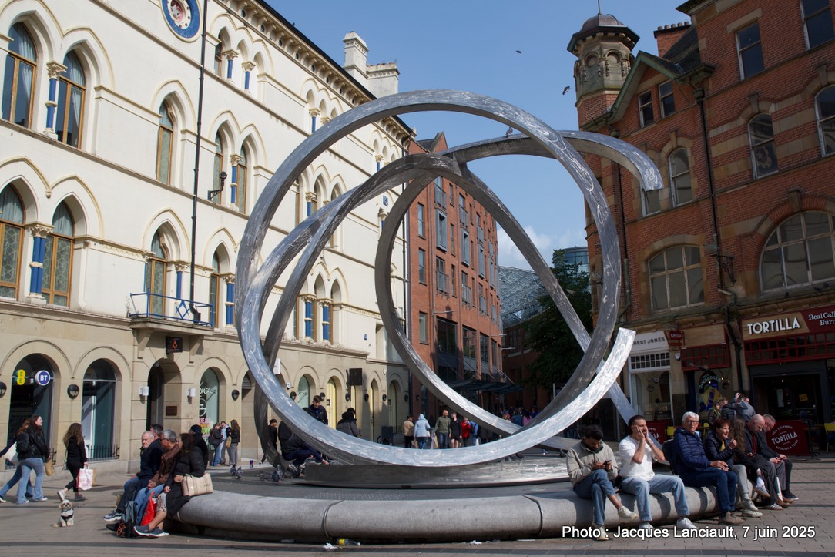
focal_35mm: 27
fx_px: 626
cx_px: 418
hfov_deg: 67.4
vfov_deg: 47.9
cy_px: 278
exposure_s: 1/320
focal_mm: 18
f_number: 9
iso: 100
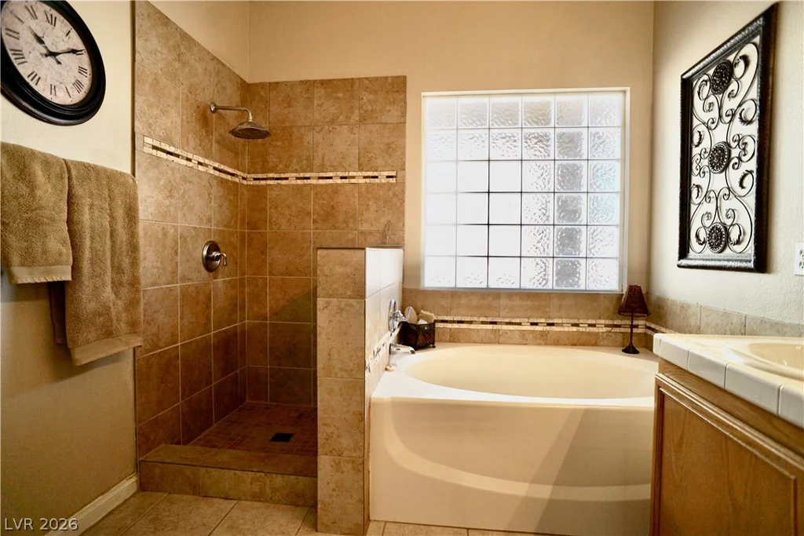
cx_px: 402
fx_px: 536
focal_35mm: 24
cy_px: 268
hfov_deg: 73.7
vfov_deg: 53.1
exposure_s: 1/60
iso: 100
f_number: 4
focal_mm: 16
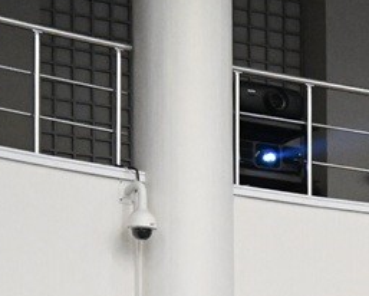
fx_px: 1913
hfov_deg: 9.9
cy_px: 609
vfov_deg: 8.4
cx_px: 817
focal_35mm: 175
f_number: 3.2
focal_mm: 24
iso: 5000
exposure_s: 1/320
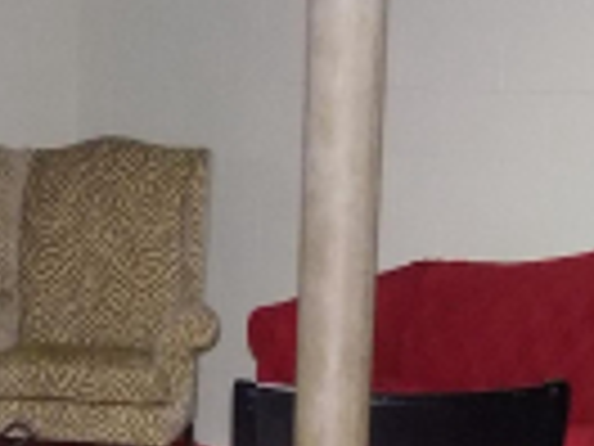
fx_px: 1991
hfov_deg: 16.7
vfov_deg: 12.4
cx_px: 38
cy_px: 550
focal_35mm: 116
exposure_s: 1/30
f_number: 3.1
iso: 500
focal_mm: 4
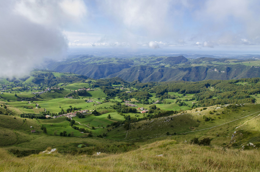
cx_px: 130
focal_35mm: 24
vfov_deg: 52.9
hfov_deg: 73.8
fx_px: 173
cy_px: 86
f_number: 11
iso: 100
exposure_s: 1/50
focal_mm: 16
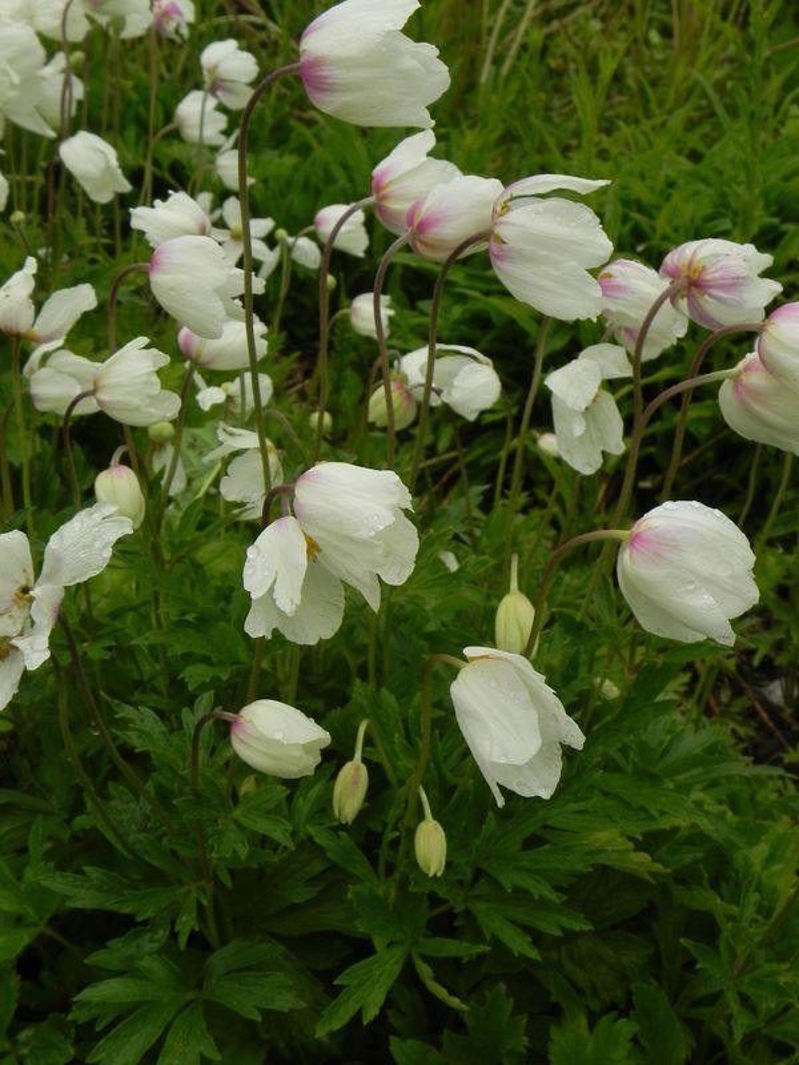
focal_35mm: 52
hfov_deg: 28.0
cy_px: 532
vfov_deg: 36.8
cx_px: 400
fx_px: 1600
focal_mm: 9.2
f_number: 6.3
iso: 160
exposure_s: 1/500
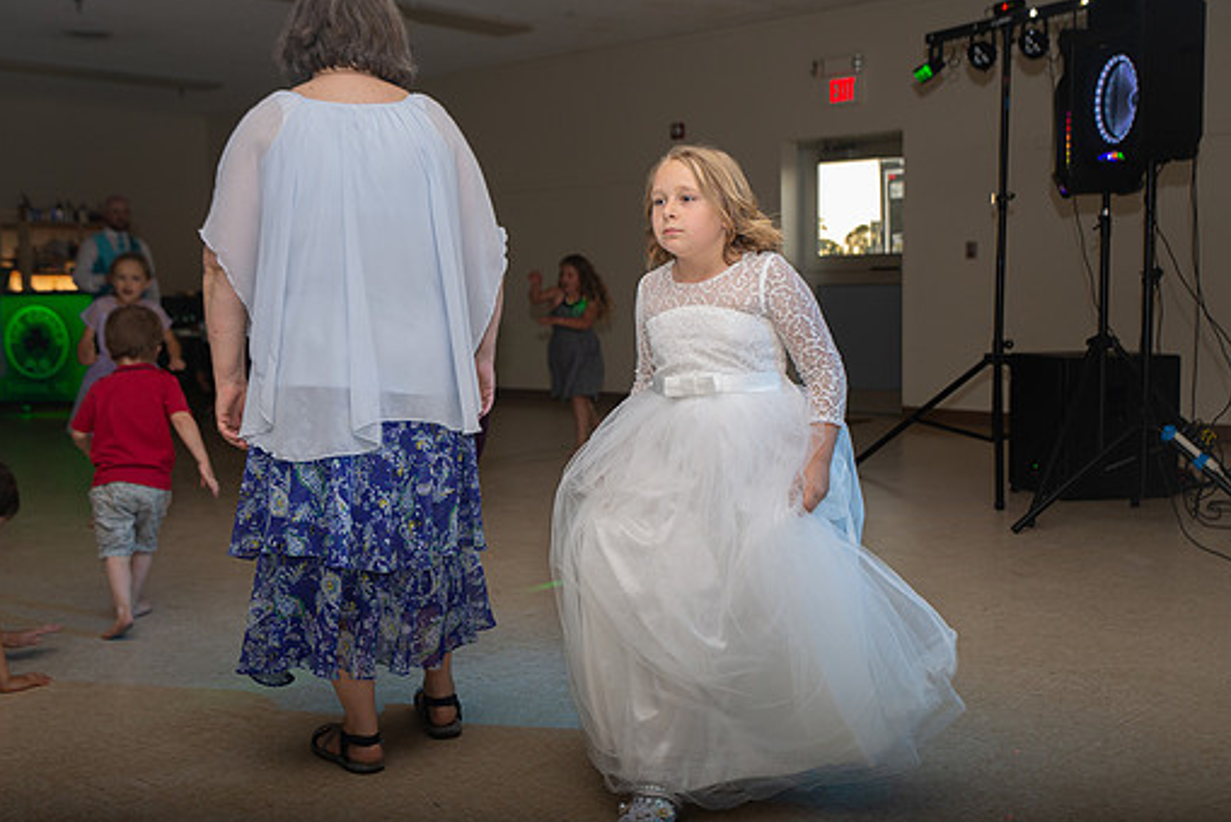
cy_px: 424
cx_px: 583
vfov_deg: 32.7
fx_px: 1403
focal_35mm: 41
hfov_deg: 47.4
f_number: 3.5
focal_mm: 36
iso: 800
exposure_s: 1/125
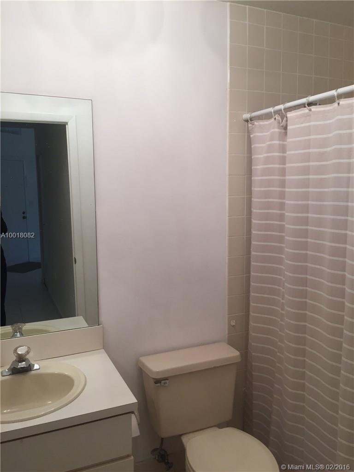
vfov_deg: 61.7
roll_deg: -0.6
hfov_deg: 48.2
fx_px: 395
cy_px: 236
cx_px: 177
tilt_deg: -7.4
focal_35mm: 29
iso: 32
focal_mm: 4.15
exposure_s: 1/40
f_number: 2.2
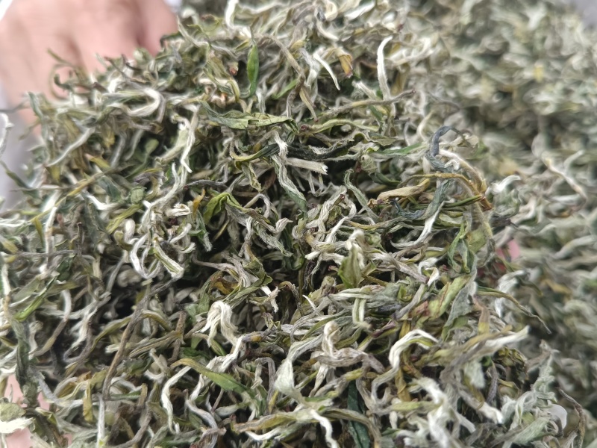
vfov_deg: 51.4
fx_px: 466
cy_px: 224
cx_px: 298
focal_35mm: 27
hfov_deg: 65.3
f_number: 1.9
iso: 162
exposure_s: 1/100
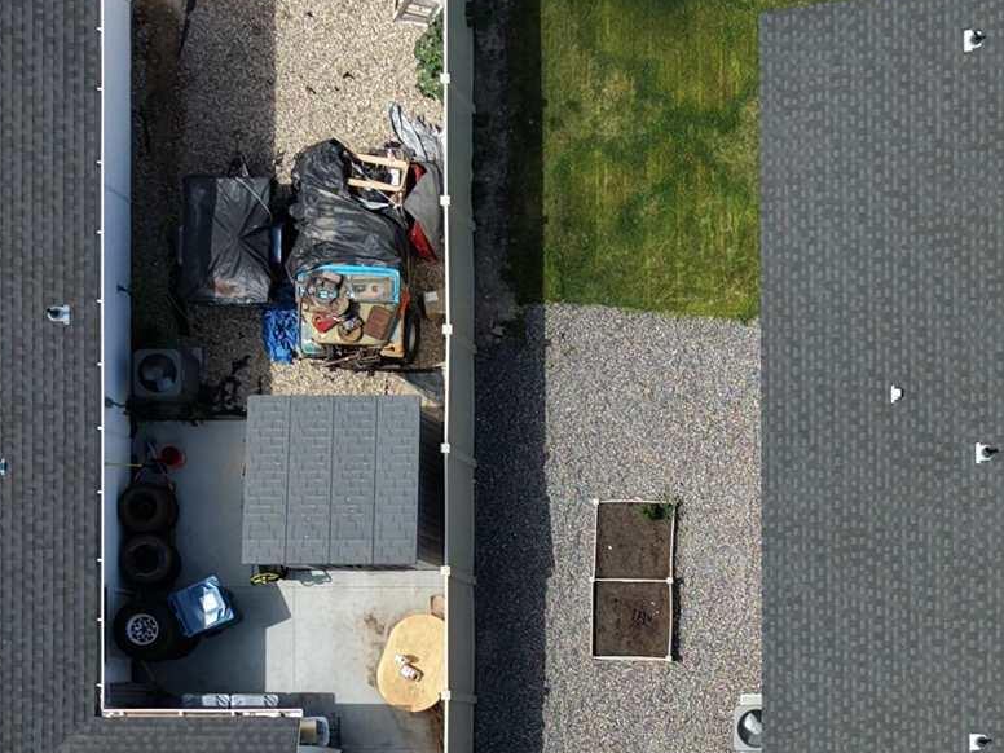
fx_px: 2755
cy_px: 774
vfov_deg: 15.3
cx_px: 1016
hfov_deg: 20.0
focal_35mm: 95
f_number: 1.8
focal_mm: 8.67
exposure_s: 1/3200
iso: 150
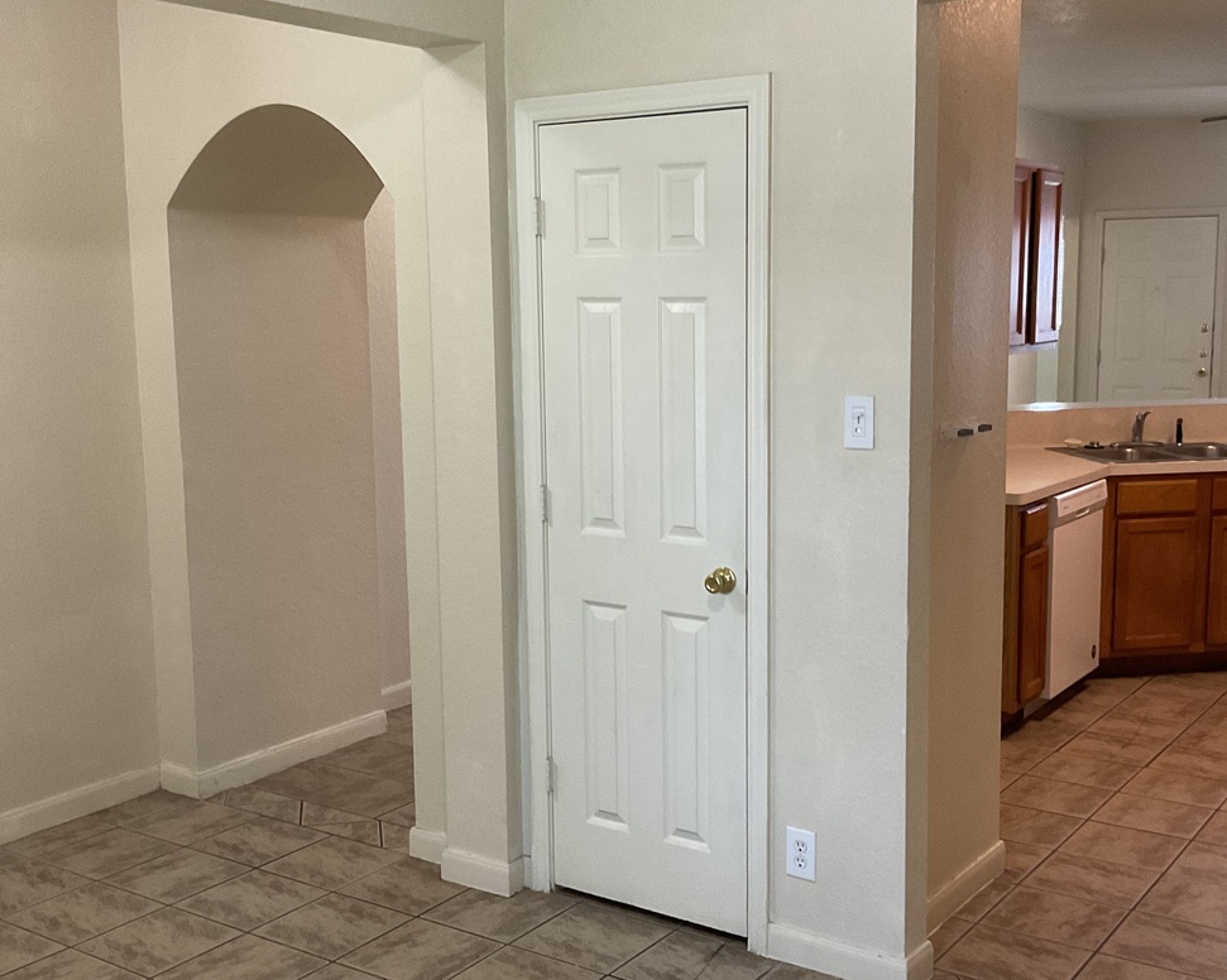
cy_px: 510
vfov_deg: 35.6
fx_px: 1525
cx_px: 618
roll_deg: +0.1
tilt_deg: -8.7
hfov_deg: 43.8
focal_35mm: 42
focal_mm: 3
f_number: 1.8
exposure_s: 1/60
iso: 125
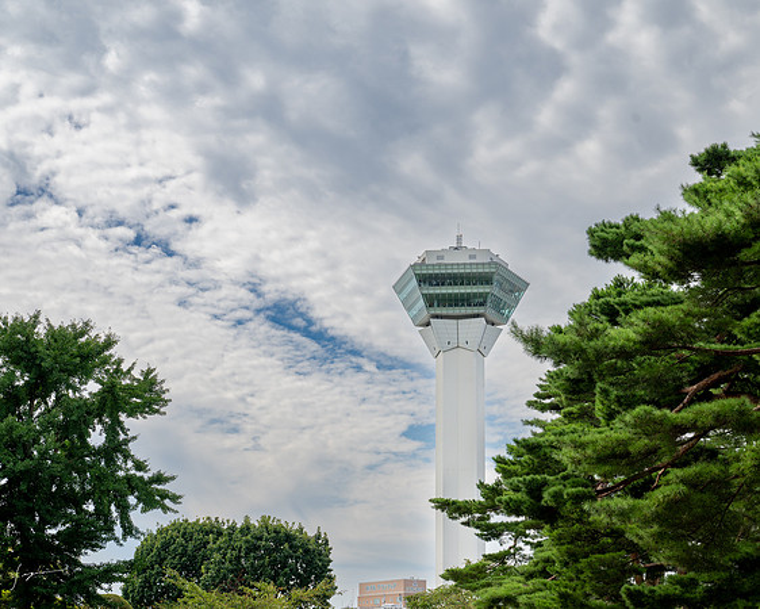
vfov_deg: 23.2
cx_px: 450
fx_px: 1482
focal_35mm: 66
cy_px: 300
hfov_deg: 28.7
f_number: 8
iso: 64
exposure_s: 1/160
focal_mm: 56
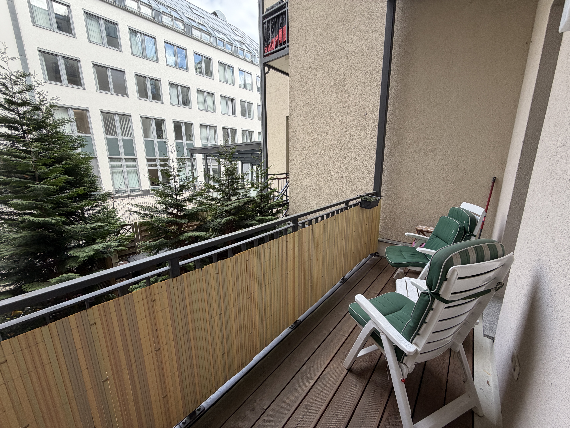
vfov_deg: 85.7
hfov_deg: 102.1
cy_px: 214
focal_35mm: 14
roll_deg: +0.3
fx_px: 231
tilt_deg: -12.9
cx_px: 285
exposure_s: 1/121
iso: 50
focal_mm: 2.22
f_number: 2.2
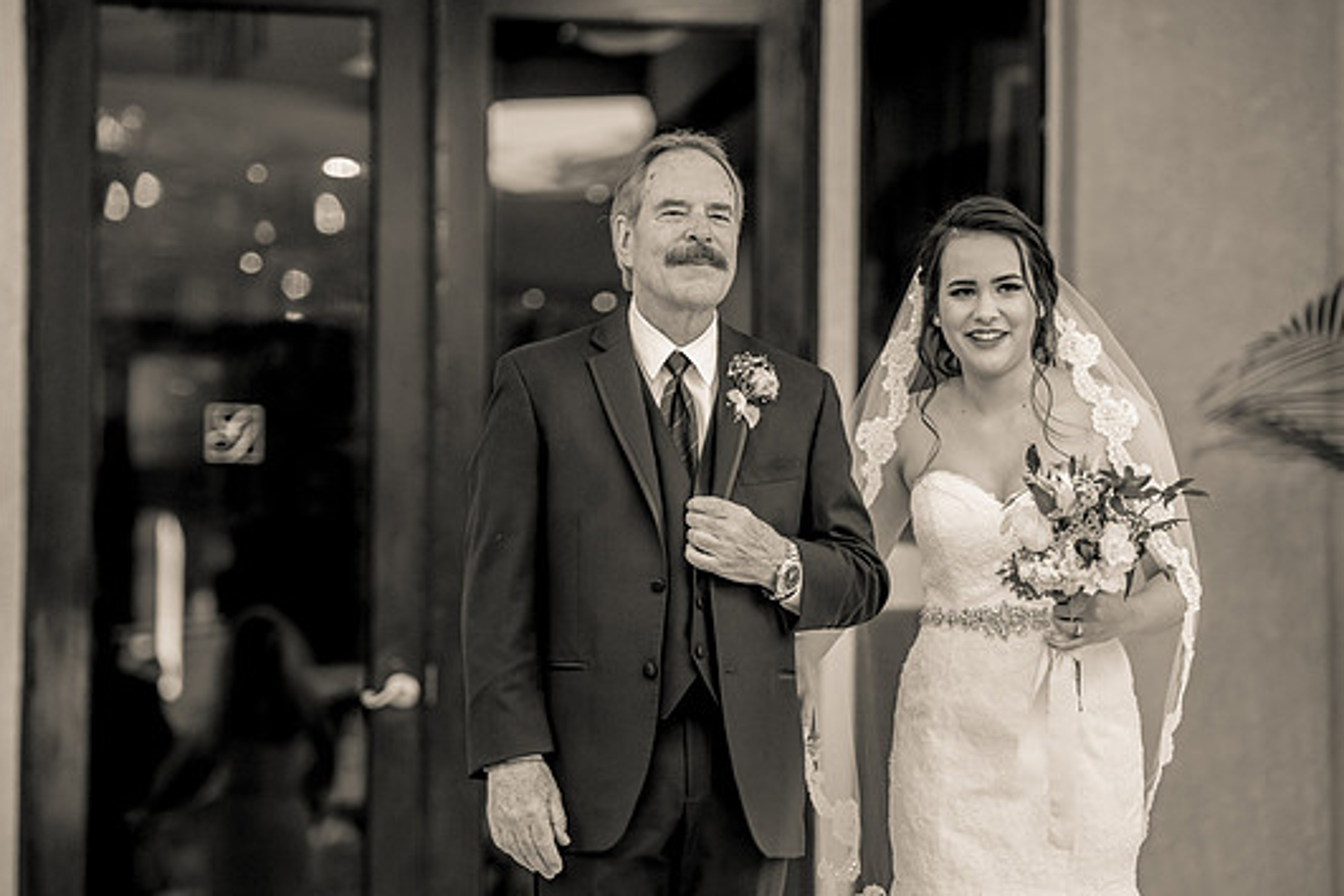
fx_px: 5712
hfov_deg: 13.4
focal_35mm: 153
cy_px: 475
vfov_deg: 9.0
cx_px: 724
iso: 1000
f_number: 2.8
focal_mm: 140
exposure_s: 1/500
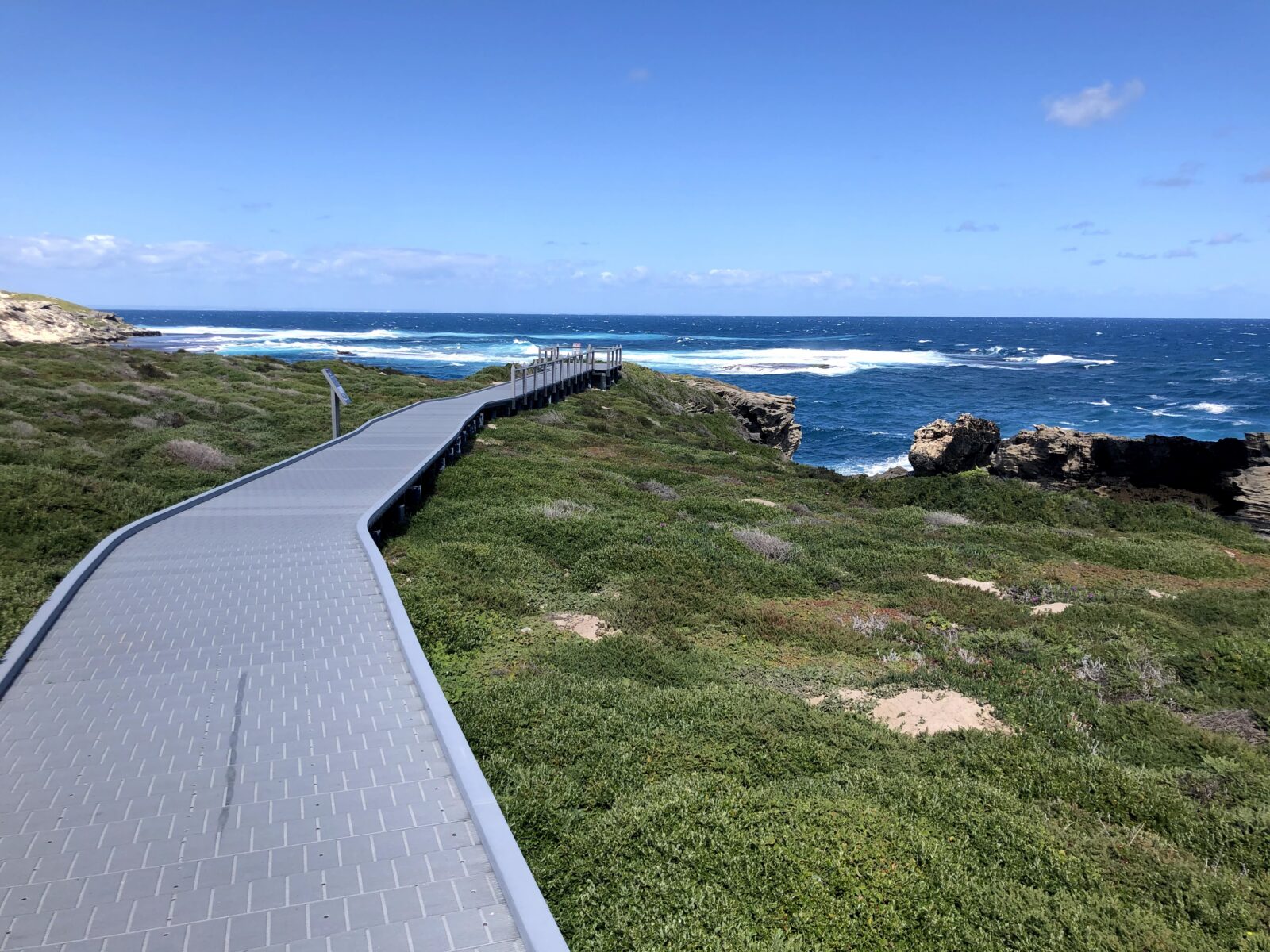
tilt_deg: -8.0
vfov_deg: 49.7
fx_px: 1027
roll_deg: -1.7
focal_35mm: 28
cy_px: 476
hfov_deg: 63.4
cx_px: 635
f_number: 1.8
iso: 20
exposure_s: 1/2000
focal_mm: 3.99
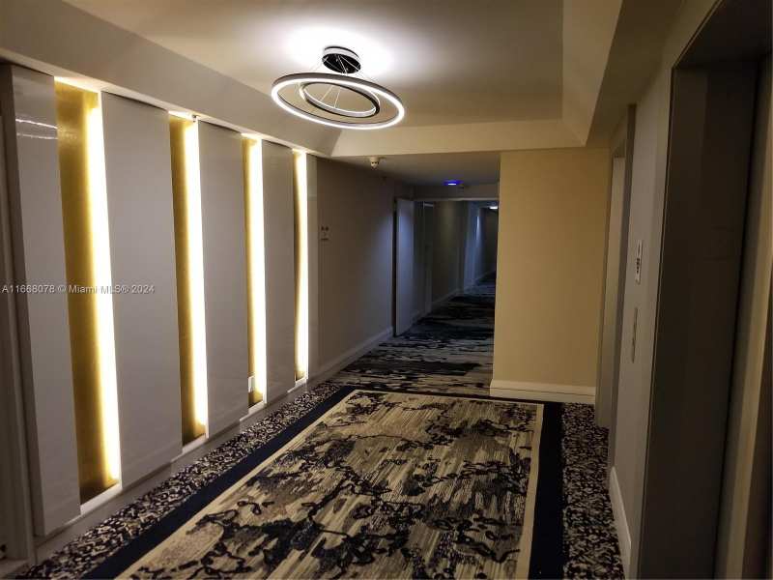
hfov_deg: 67.3
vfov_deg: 53.1
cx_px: 386
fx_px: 581
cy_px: 290
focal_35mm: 26
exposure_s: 1/30
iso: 250
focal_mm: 4.25
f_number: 1.7
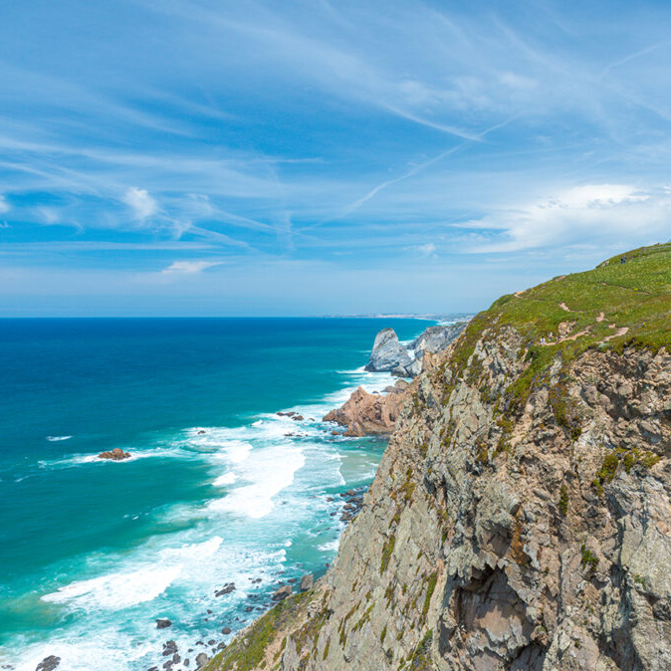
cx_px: 459
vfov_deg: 52.5
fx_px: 680
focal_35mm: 31
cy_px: 335
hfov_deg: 51.3
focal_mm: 24
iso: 200
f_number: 10
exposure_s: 1/320
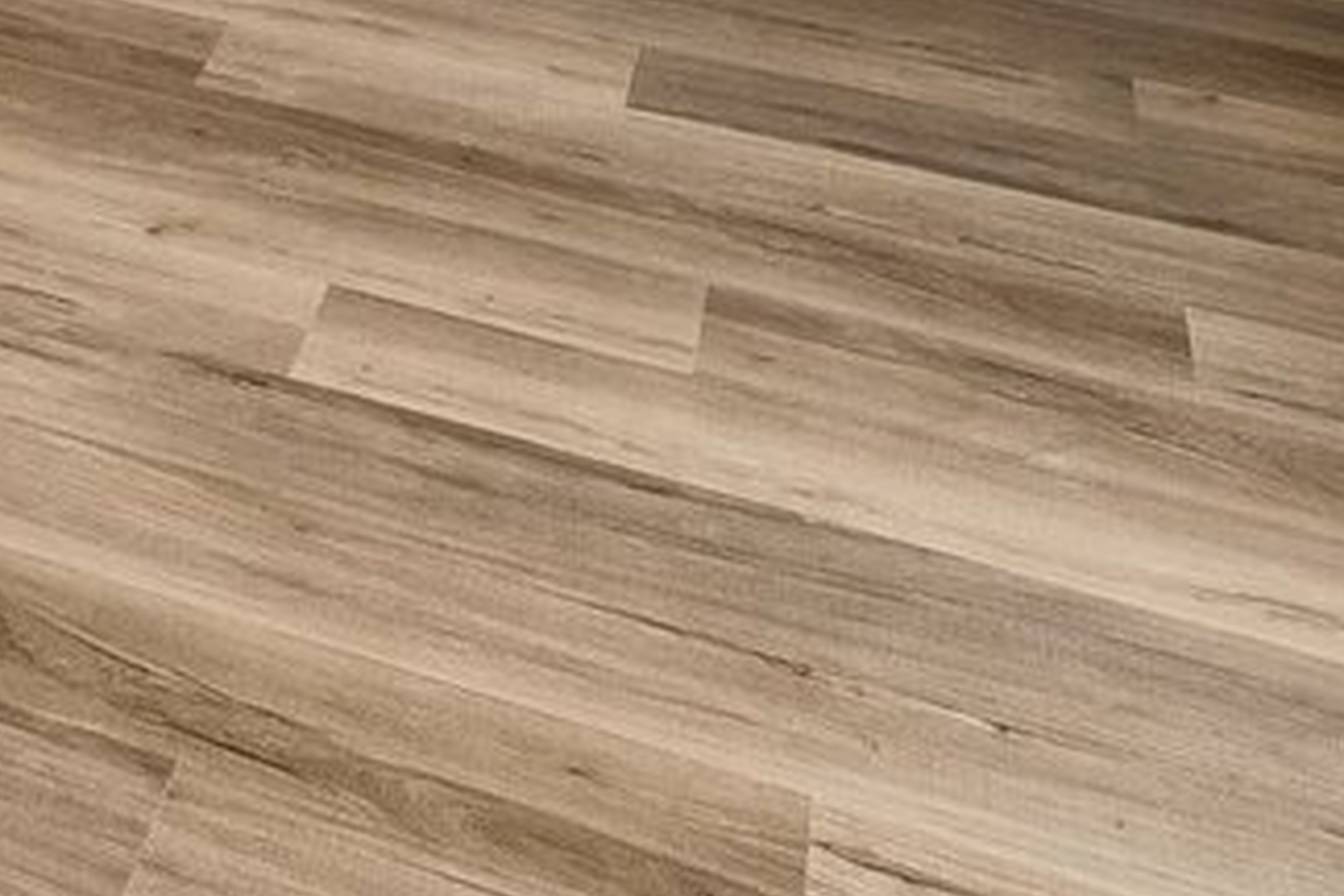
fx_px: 2986
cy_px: -1174
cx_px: -859
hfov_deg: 20.4
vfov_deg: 13.3
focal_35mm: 80
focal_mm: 16
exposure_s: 1/25
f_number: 8
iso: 400
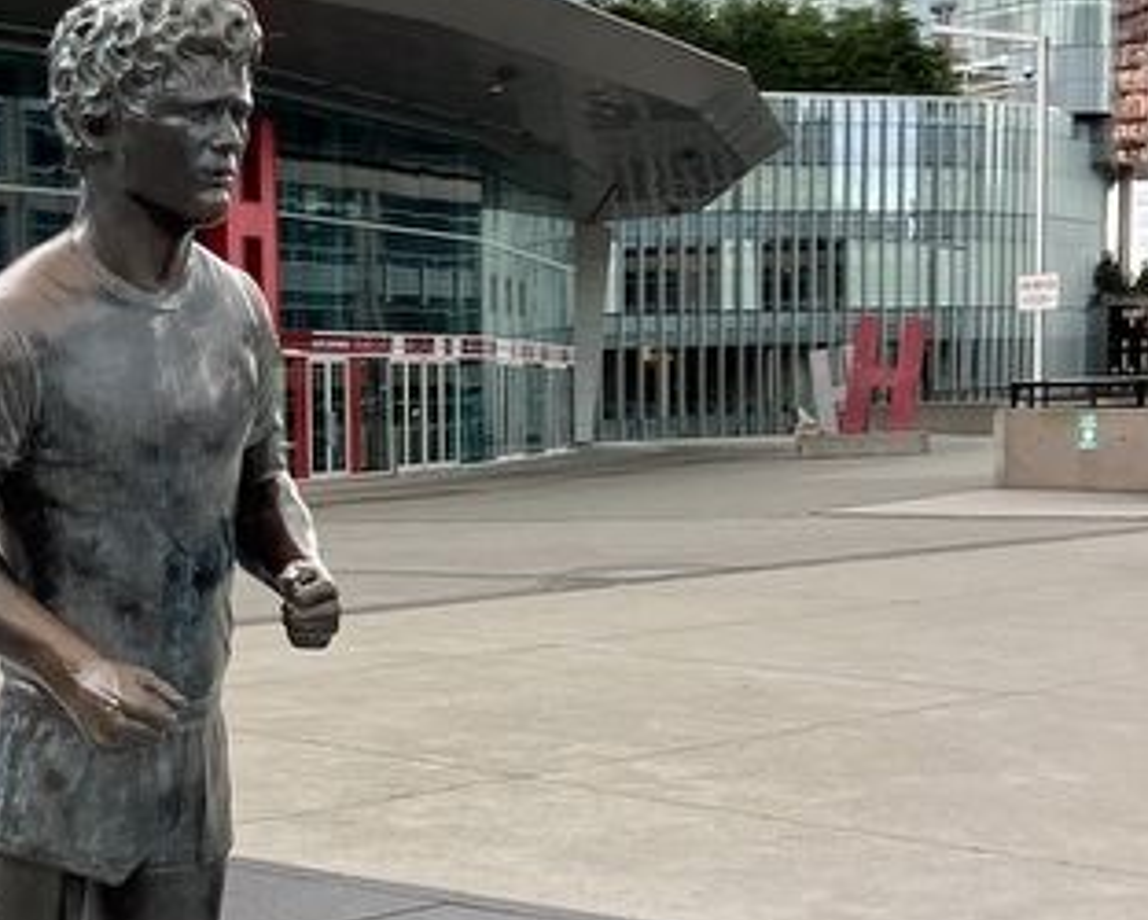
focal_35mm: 65
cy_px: 684
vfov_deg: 23.3
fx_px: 2210
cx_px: 81
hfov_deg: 27.9
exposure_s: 1/162
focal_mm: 5.1
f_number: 1.6
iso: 64
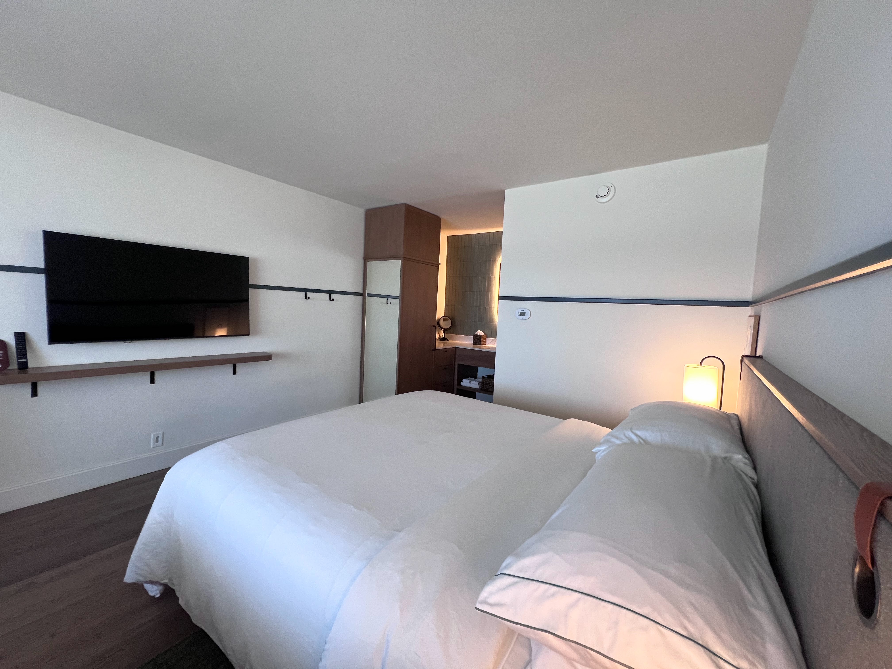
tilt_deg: -2.3
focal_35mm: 13
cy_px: 334
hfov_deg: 106.2
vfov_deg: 89.9
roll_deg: -2.6
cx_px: 446
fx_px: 335
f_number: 1.8
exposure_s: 1/120
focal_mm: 1.57
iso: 160
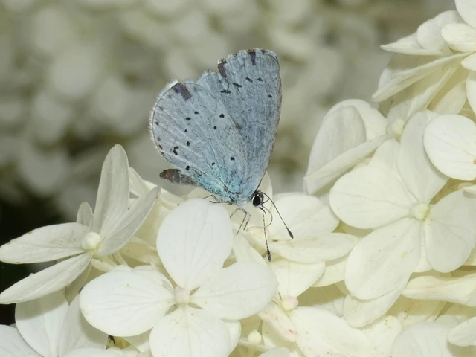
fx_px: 1815
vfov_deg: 11.2
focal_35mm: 132
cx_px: 238
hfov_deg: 14.9
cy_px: 178
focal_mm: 23.7
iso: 80
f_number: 5.2
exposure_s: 1/320
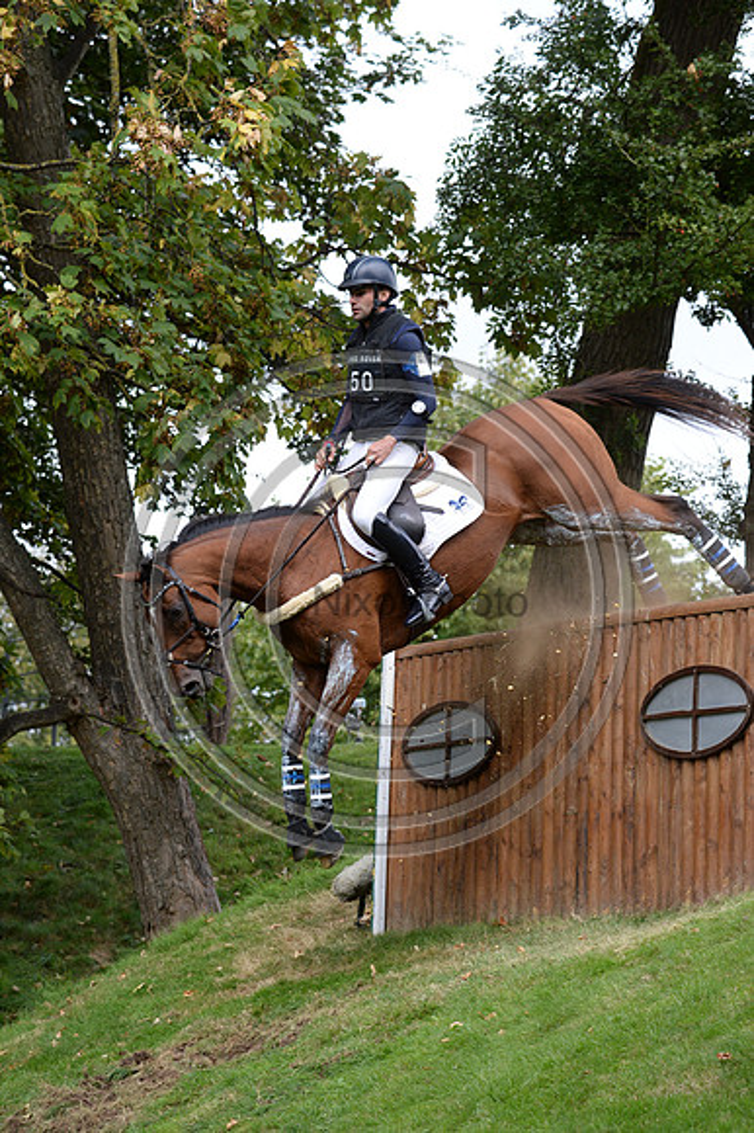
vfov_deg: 15.2
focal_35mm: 135
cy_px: 566
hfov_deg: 10.1
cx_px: 377
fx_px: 4246
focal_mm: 135
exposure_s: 1/800
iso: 1000
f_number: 6.3
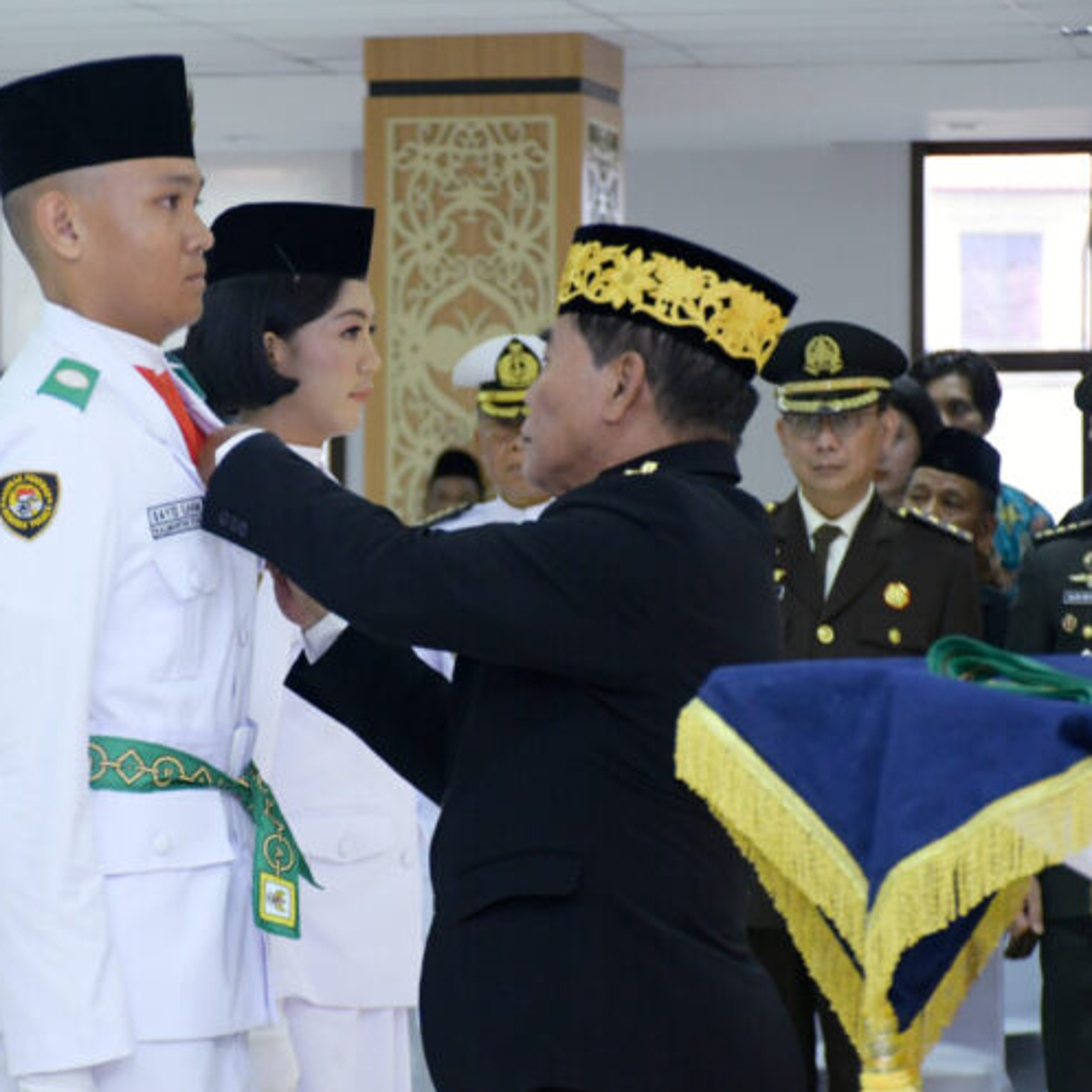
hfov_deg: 10.1
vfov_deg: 10.1
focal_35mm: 173
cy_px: 547
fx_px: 6174
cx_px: 424
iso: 2500
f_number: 5.3
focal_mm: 90
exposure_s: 1/125
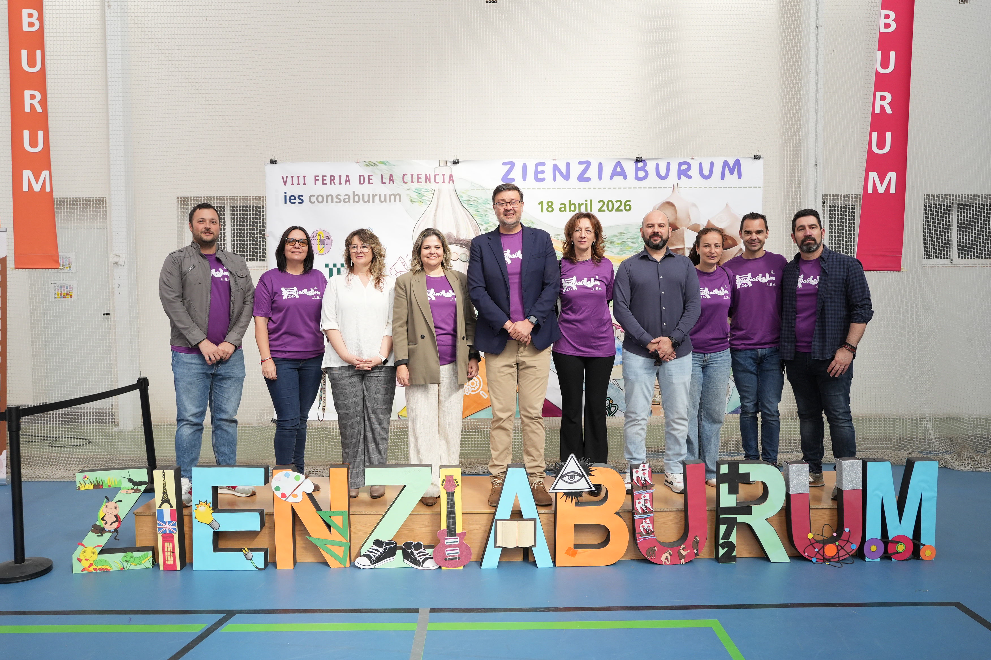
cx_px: 496
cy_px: 330
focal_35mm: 28
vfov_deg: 46.4
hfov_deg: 65.5
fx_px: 771
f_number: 2.8
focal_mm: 28
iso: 1000
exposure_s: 1/1000
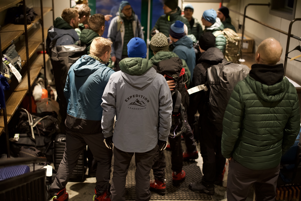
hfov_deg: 39.6
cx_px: 150
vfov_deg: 27.0
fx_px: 418
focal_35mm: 50
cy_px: 100
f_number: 1.6
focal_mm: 50
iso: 1600
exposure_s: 1/60
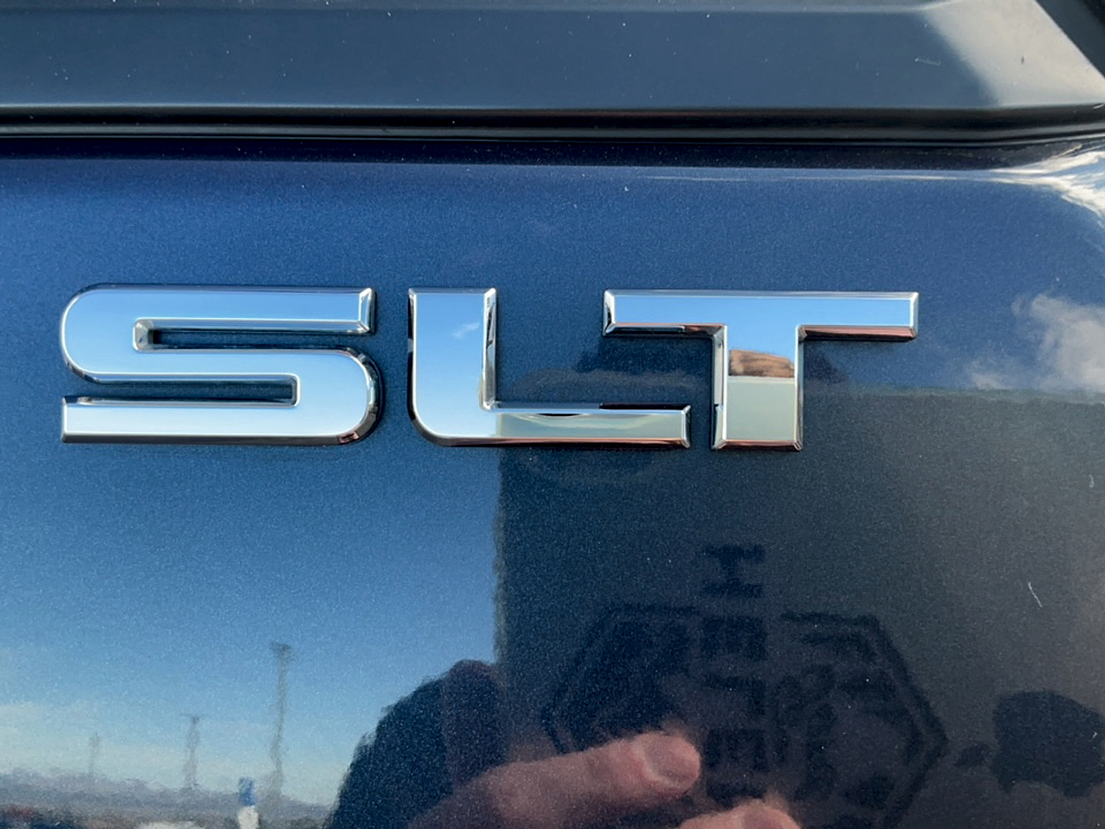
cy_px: 414
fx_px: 958
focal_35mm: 30
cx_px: 552
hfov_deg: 60.0
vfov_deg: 46.8
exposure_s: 1/120
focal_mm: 3
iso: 20
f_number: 1.8
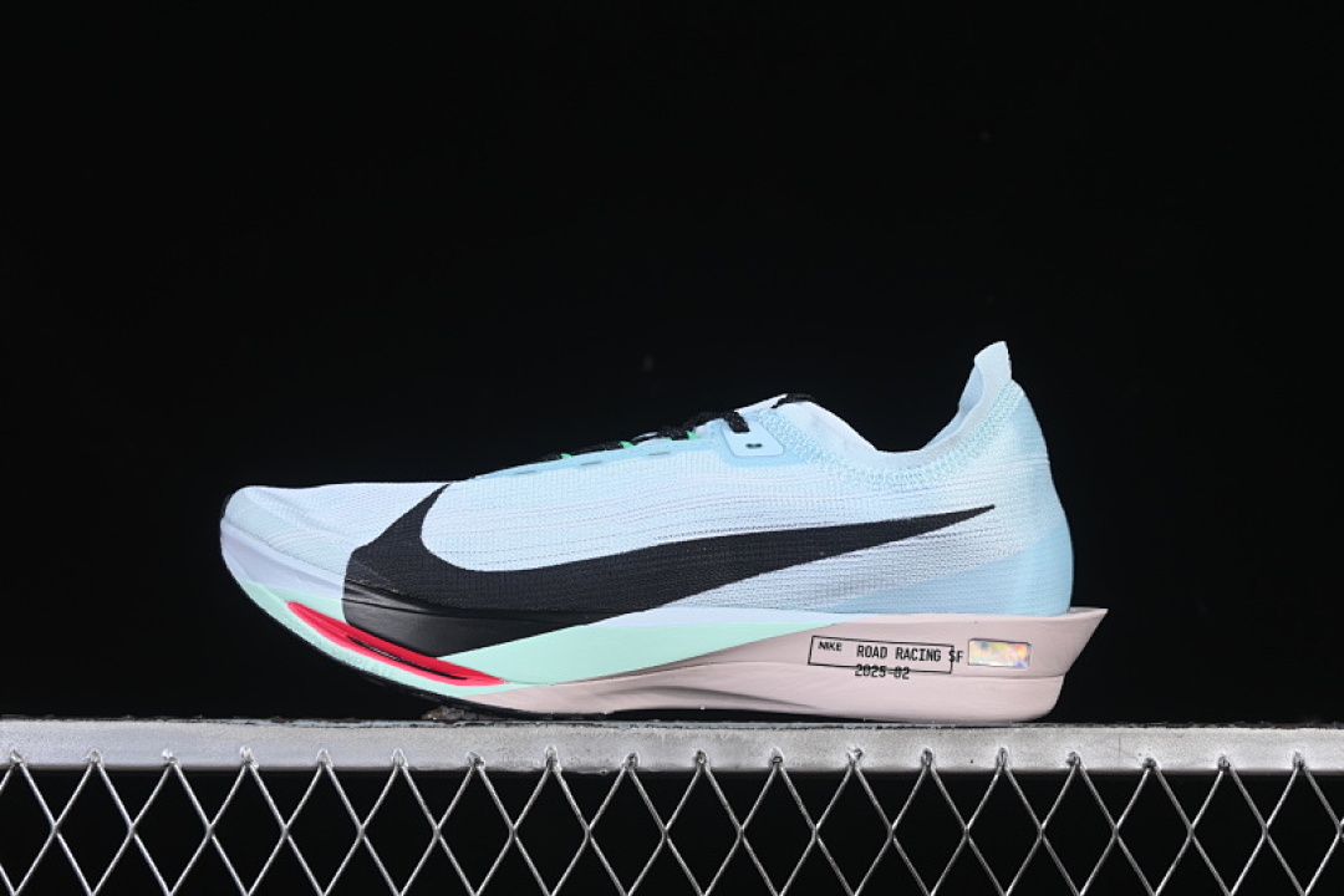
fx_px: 2800
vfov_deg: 18.2
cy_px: 448
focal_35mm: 75
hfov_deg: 27.0
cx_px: 672
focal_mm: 50
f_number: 8
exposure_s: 1/100
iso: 160
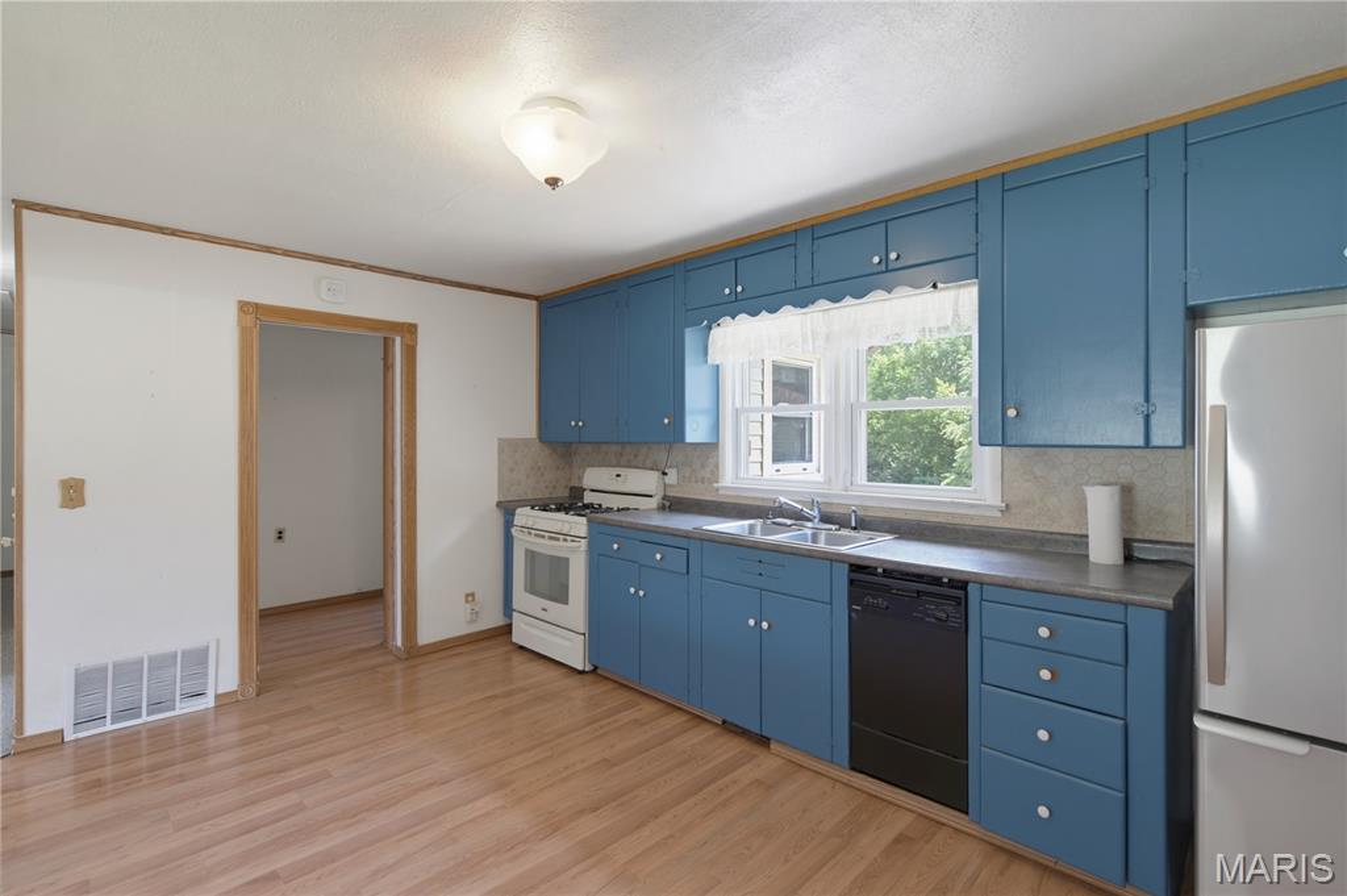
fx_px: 598
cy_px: 448
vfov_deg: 73.7
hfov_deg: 96.8
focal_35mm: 16
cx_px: 674
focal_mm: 16
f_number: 6.3
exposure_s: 1/3.33
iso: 250
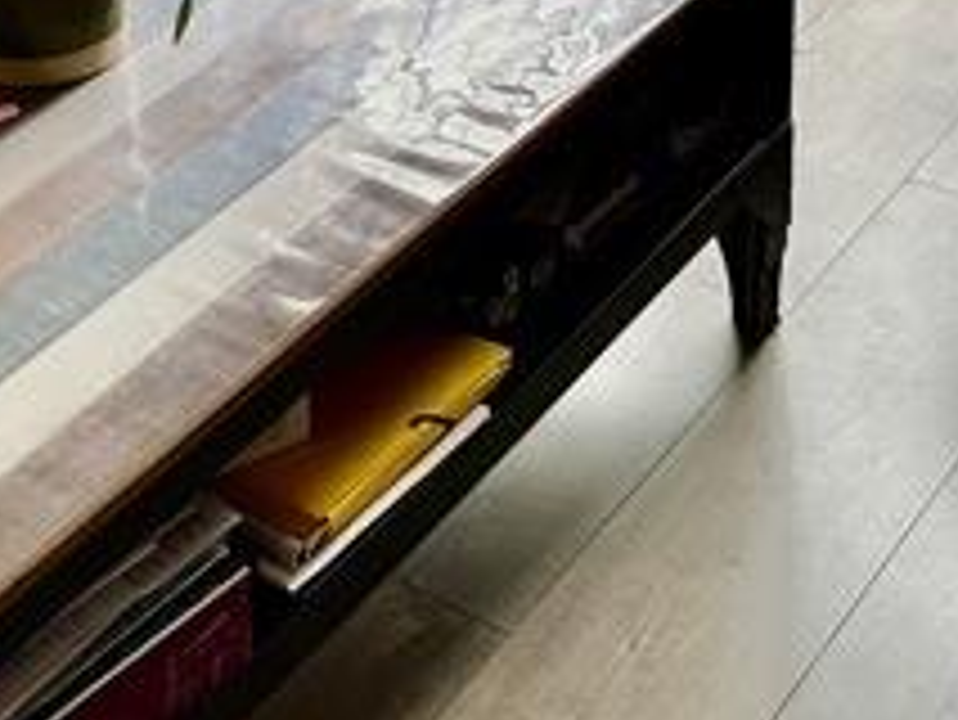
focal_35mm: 90
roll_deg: +3.1
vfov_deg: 14.9
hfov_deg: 21.5
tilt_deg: -19.1
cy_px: -441
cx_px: 180
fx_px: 2492
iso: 80
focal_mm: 6.86
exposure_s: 1/121
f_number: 1.78
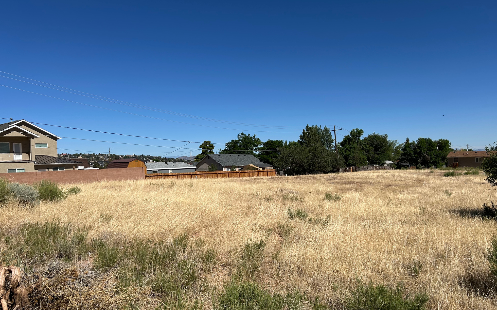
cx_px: 248
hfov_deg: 66.5
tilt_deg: -4.8
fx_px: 379
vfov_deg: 44.5
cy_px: 170
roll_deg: +1.3
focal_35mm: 28
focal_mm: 5.7
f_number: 1.5
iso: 50
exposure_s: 1/8000
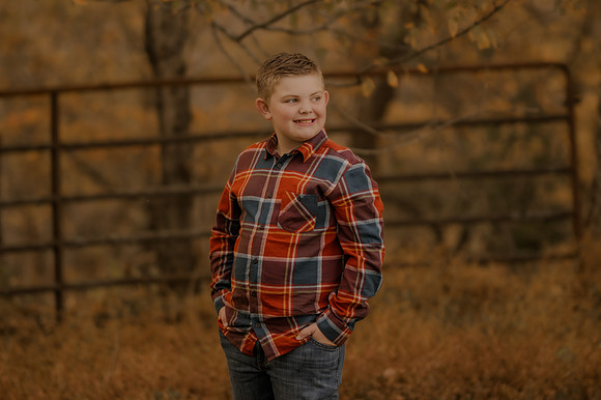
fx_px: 2119
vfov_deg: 10.8
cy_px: 200
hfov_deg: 16.1
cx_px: 300
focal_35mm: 127
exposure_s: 1/400
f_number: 1.4
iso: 200
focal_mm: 85
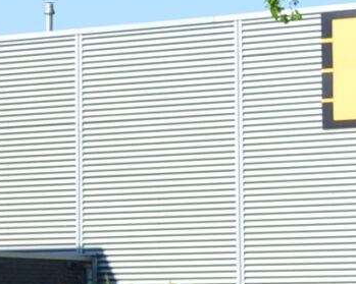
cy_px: 155
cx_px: -521
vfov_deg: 5.4
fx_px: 3044
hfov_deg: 6.4
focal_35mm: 289
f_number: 8
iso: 100
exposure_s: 1/250
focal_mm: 28
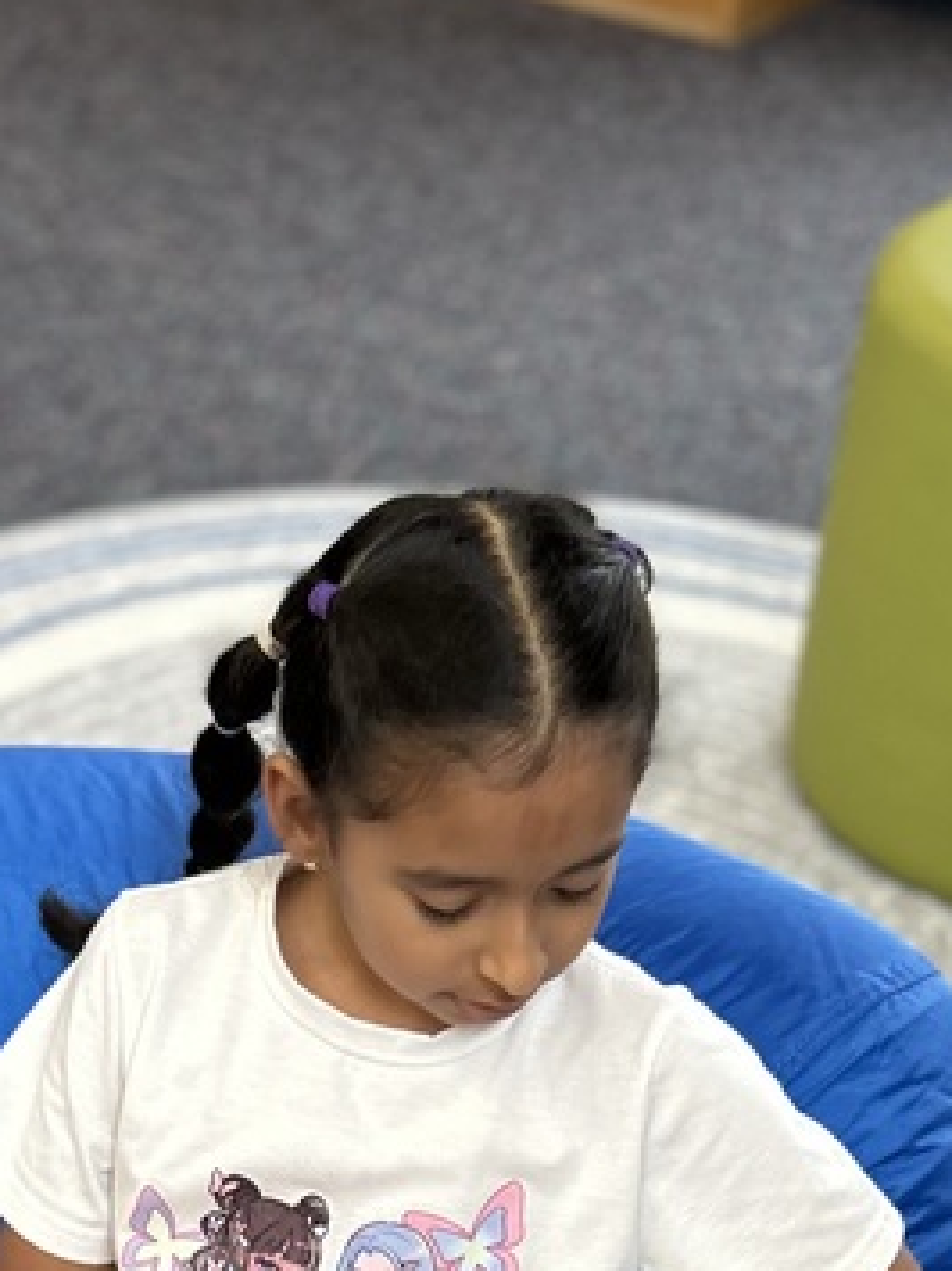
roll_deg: -3.1
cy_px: 1400
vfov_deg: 24.3
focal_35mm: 75
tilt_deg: -43.4
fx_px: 2752
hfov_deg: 19.5
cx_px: 283
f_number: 1.5
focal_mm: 5.7
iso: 125
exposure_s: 1/100
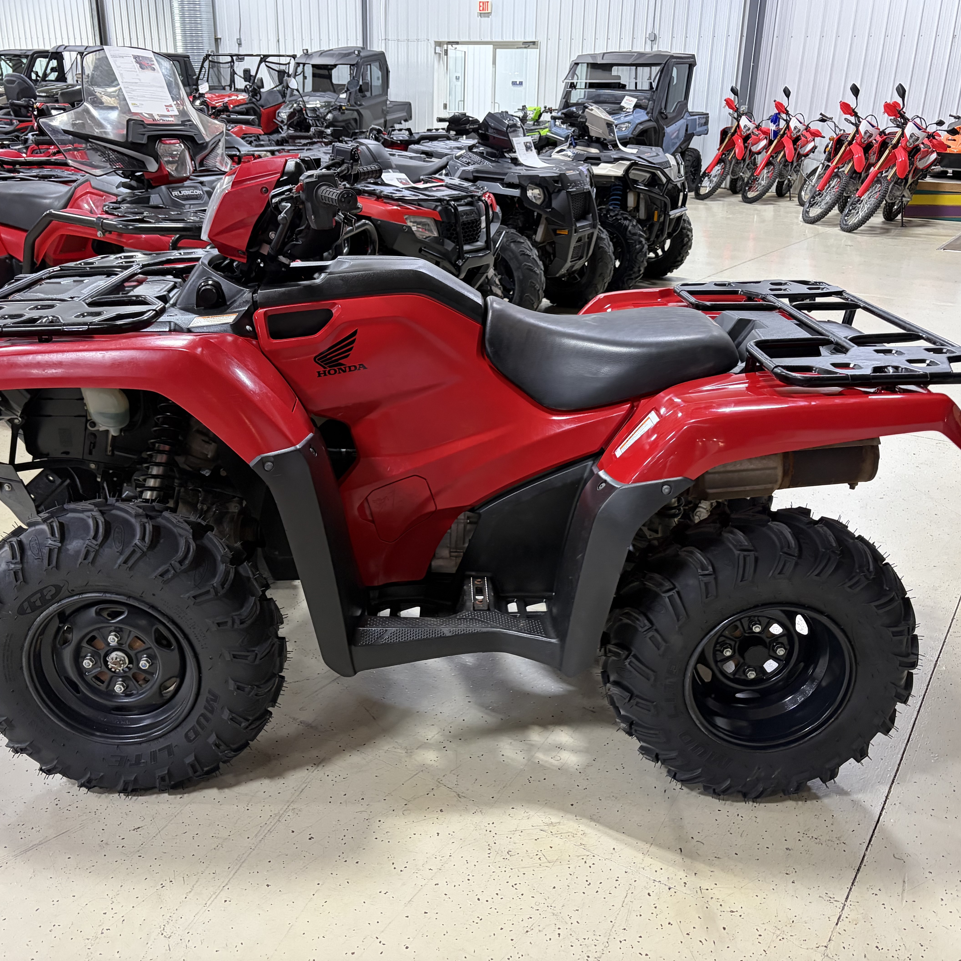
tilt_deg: -21.3
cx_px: 482
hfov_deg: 52.5
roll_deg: -1.1
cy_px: 477
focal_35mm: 31
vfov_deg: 52.5
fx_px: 974
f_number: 1.6
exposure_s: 1/60
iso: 320
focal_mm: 5.96
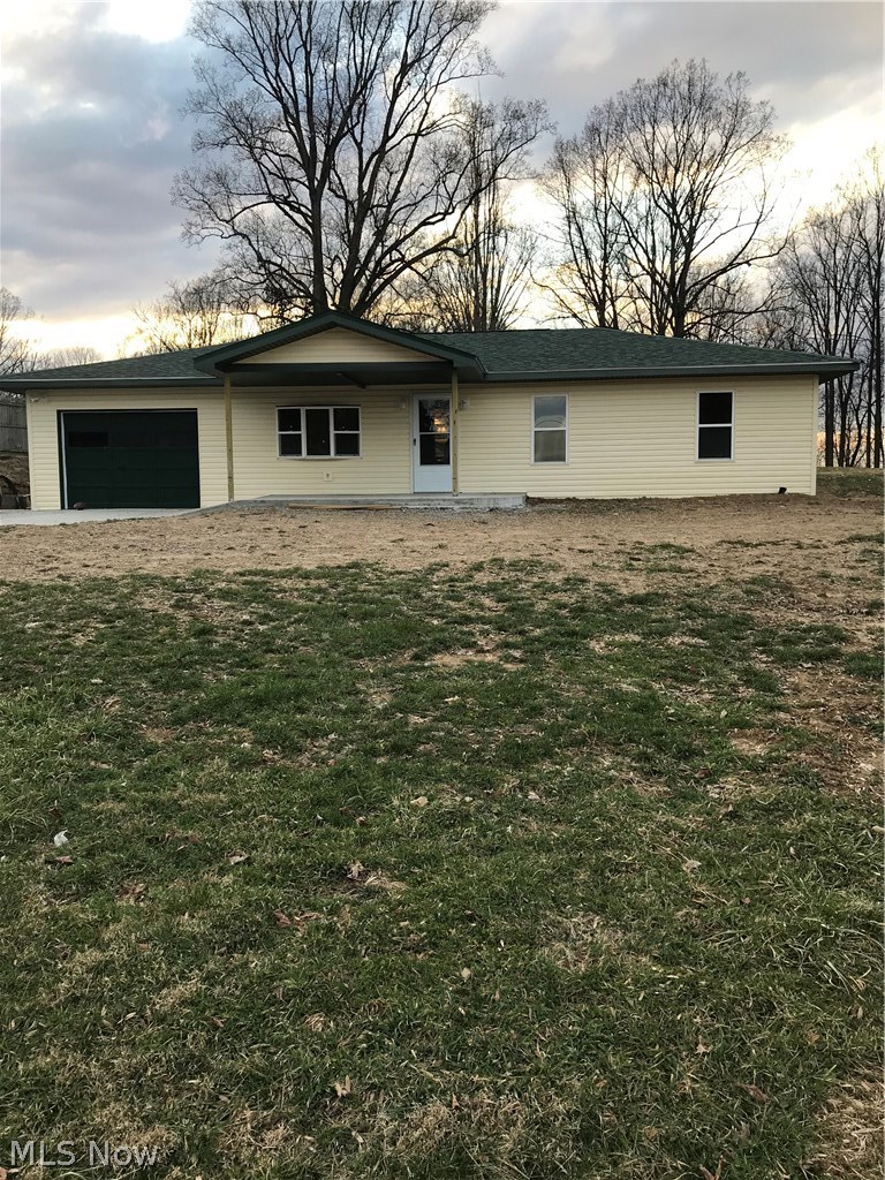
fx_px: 954
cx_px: 442
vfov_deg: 63.4
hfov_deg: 49.7
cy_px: 590
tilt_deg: -3.7
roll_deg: +0.1
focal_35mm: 28
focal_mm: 3.99
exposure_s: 1/201
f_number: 1.8
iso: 20
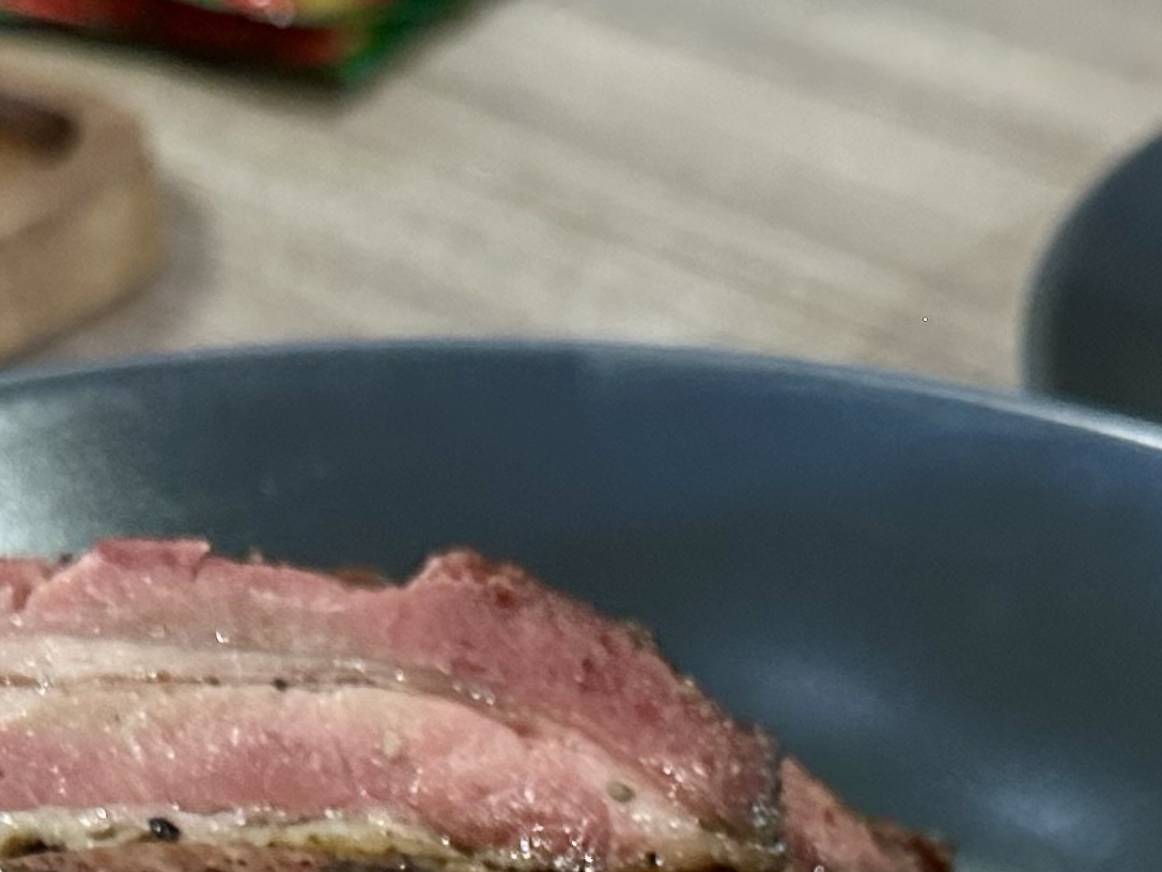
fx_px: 2853
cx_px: 528
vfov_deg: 15.4
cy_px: 1461
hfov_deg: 23.0
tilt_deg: -45.2
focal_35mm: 85
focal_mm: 6.86
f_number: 1.78
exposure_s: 1/29
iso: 1000
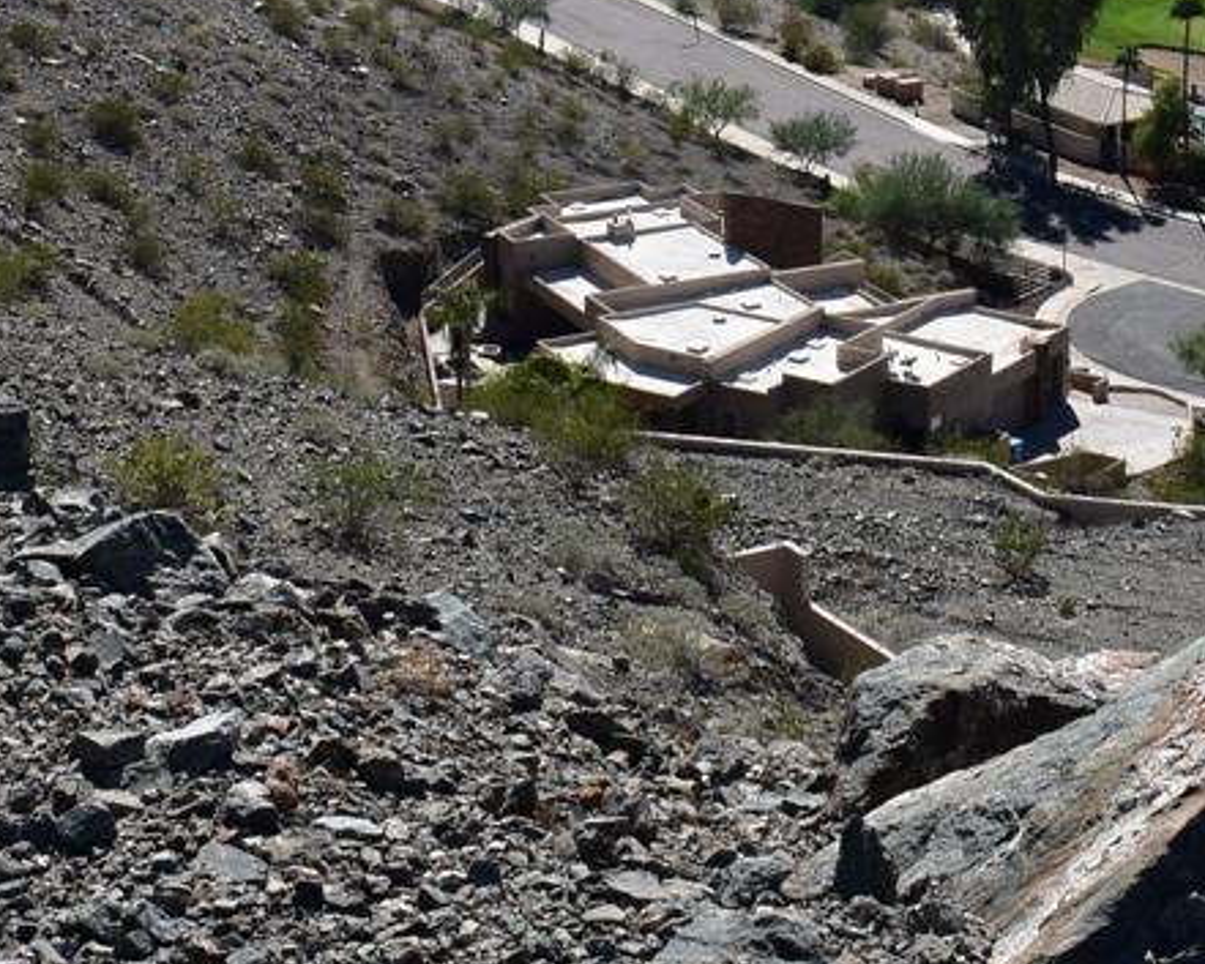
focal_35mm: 93
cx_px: 667
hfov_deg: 20.6
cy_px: -336
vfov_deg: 15.6
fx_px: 3317
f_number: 11
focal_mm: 18
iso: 280
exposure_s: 1/500
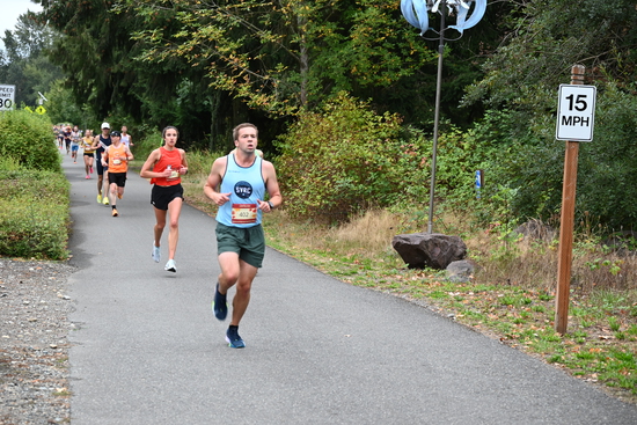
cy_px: 212
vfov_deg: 14.9
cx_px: 318
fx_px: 1628
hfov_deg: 22.1
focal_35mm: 92
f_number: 6.3
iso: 640
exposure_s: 1/125
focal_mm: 92
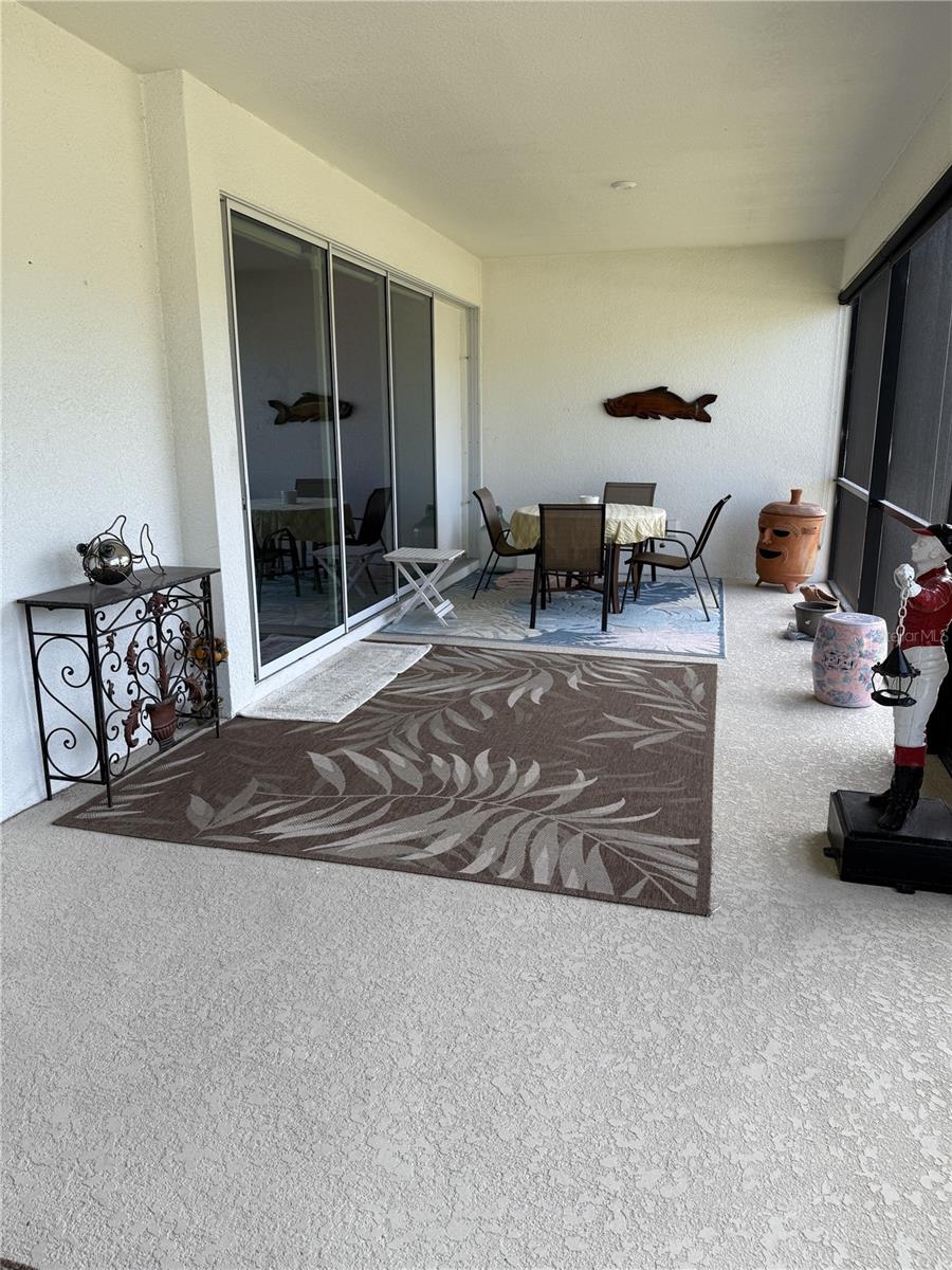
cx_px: 476
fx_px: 880
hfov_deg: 56.8
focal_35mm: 24
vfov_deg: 71.6
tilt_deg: -13.6
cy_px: 635
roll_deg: +0.5
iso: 80
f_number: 1.78
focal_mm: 6.76
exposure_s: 1/294
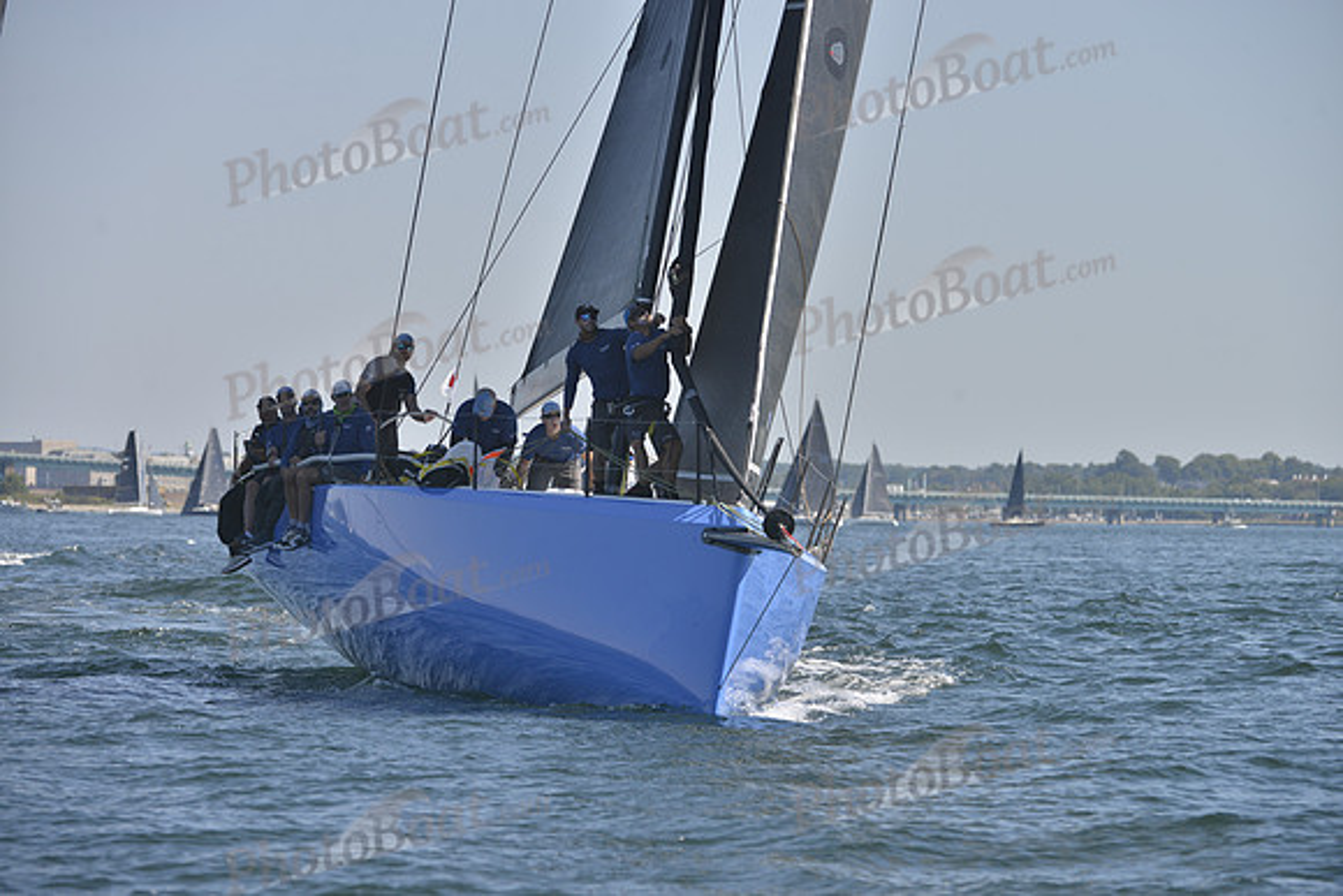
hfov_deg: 9.8
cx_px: 672
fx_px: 7836
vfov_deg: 6.5
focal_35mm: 210
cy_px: 448
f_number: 7.1
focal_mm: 210
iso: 280
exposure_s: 1/1000
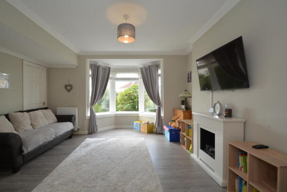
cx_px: 135
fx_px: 128
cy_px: 94
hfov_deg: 96.6
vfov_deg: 73.9
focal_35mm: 16
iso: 100
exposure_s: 1/15
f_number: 6.3
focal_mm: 10
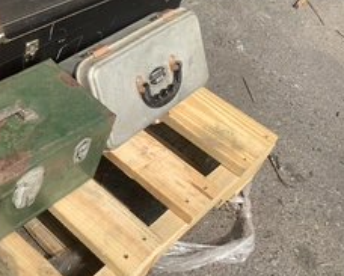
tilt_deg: -45.7
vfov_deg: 28.5
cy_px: 97
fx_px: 540
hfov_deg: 34.1
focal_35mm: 53
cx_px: 60
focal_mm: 3.3
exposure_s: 1/627
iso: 25
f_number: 2.4
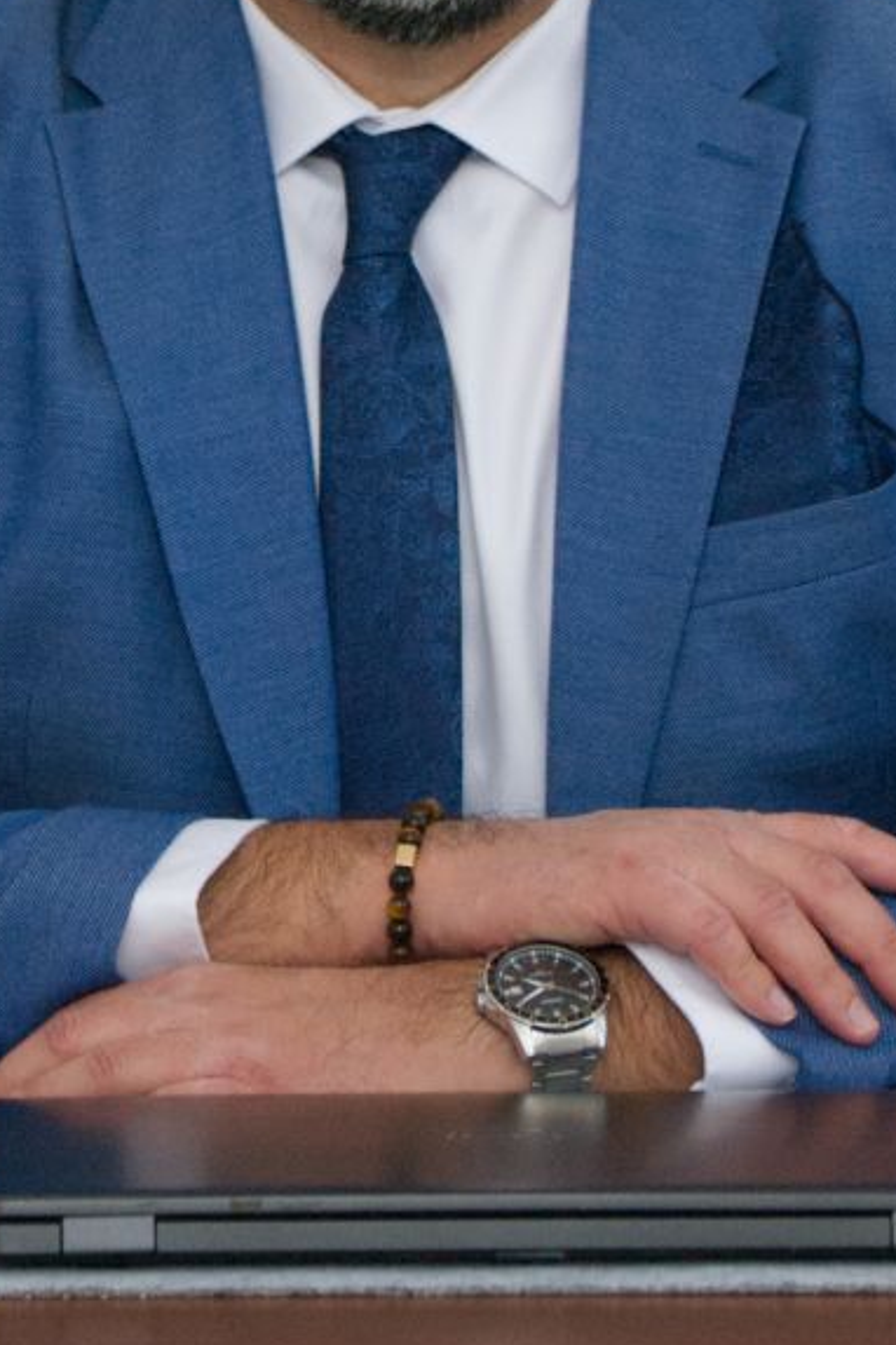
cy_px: -1
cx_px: 495
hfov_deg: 4.9
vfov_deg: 7.3
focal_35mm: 281
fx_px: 10490
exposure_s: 1/125
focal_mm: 56
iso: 100
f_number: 5
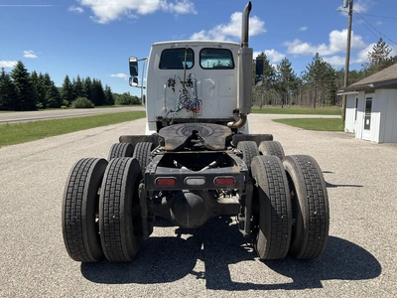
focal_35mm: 29
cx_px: 198
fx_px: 333
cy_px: 149
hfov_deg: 61.7
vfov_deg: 48.2
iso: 25
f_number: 1.8
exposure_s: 1/1626
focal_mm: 3
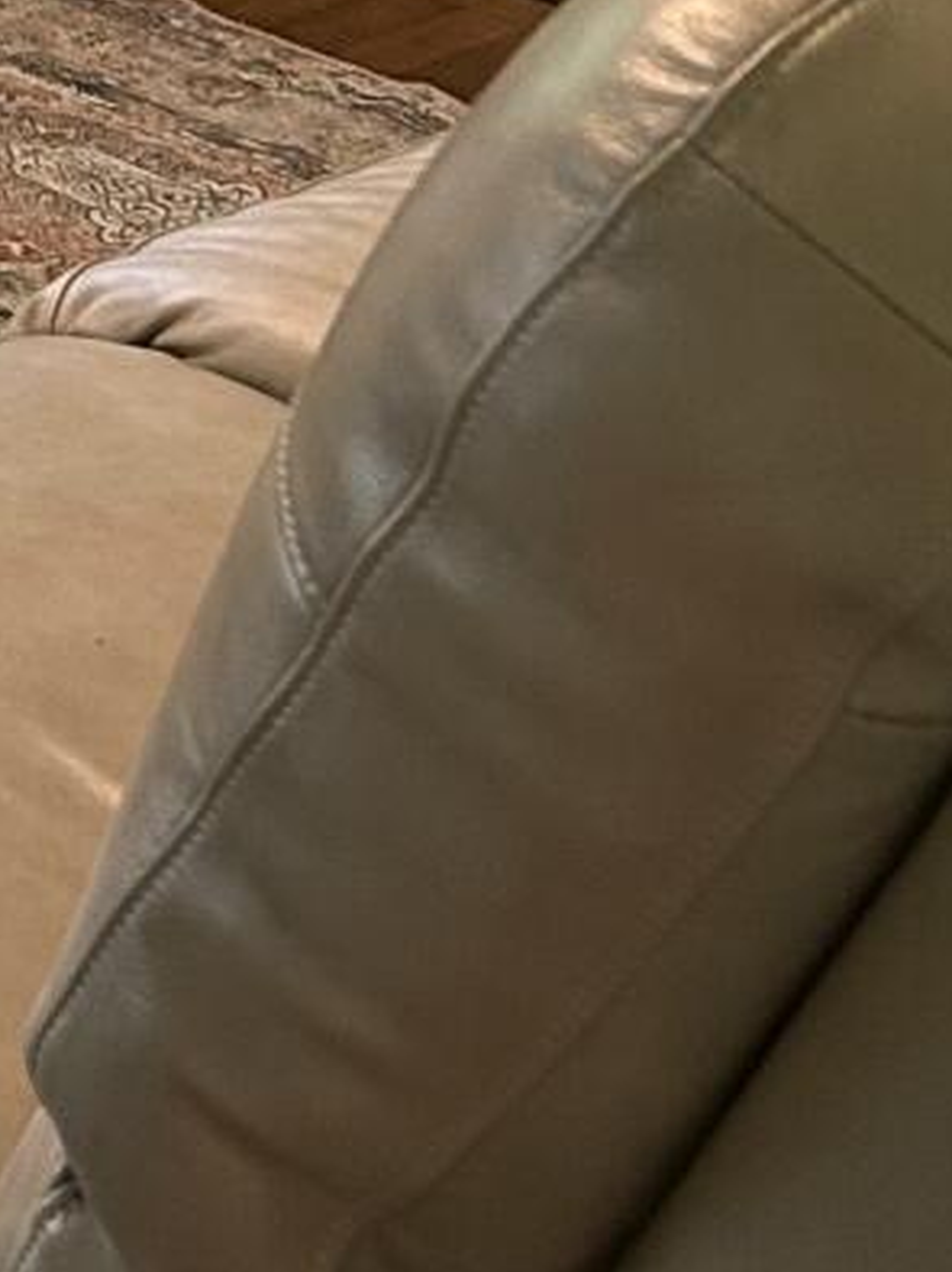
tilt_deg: -9.1
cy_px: -946
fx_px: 4846
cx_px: -1152
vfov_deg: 13.5
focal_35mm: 132
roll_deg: +2.5
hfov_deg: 10.1
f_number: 1.5
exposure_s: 1/60
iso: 250
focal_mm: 5.7
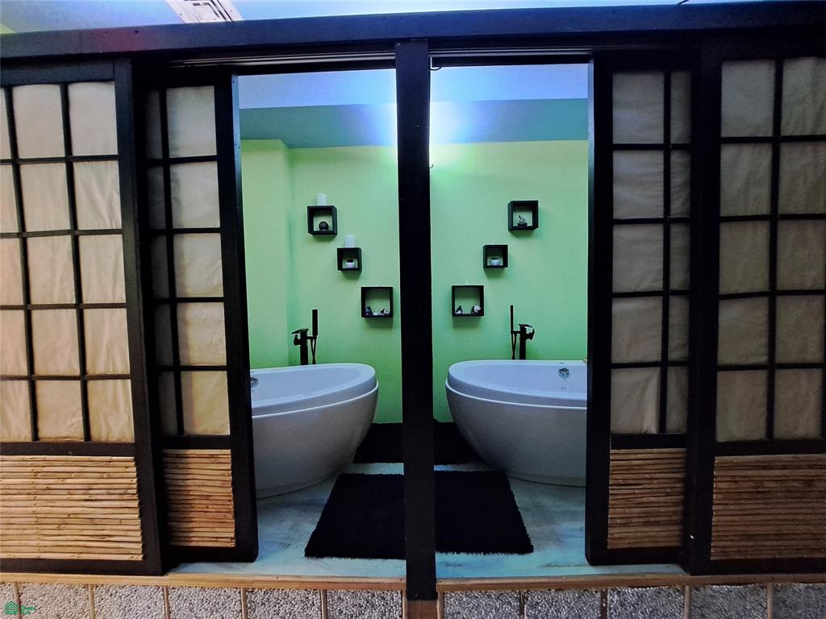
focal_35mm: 13
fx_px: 310
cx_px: 413
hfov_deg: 106.2
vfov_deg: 89.9
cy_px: 310
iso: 200
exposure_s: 1/24
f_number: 2.2
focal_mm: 1.74
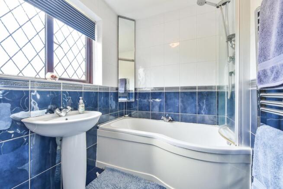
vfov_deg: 81.3
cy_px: 94
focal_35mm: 14
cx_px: 142
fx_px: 110
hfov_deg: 104.2
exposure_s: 1/15
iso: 400
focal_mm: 14
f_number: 8
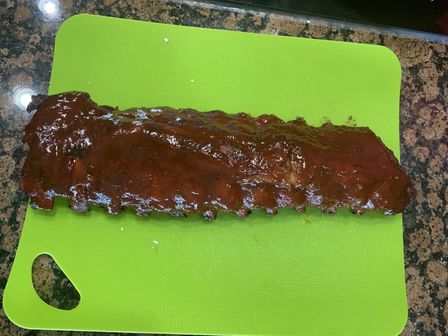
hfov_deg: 67.3
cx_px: 224
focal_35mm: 26
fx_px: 336
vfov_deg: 53.1
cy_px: 168
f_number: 1.8
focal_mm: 4.25
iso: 160
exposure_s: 1/60
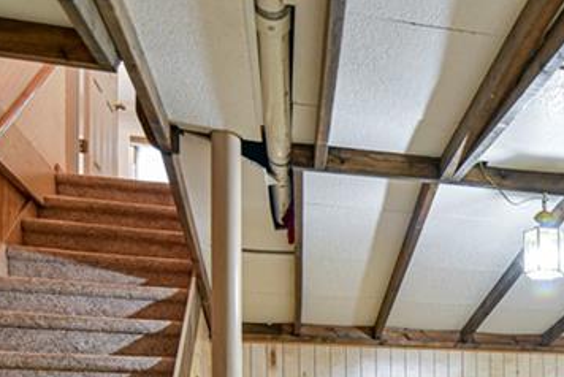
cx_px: 542
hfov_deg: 38.7
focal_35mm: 46
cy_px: 463
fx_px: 721
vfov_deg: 25.9
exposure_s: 1/50
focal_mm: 16
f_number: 3.5
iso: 800
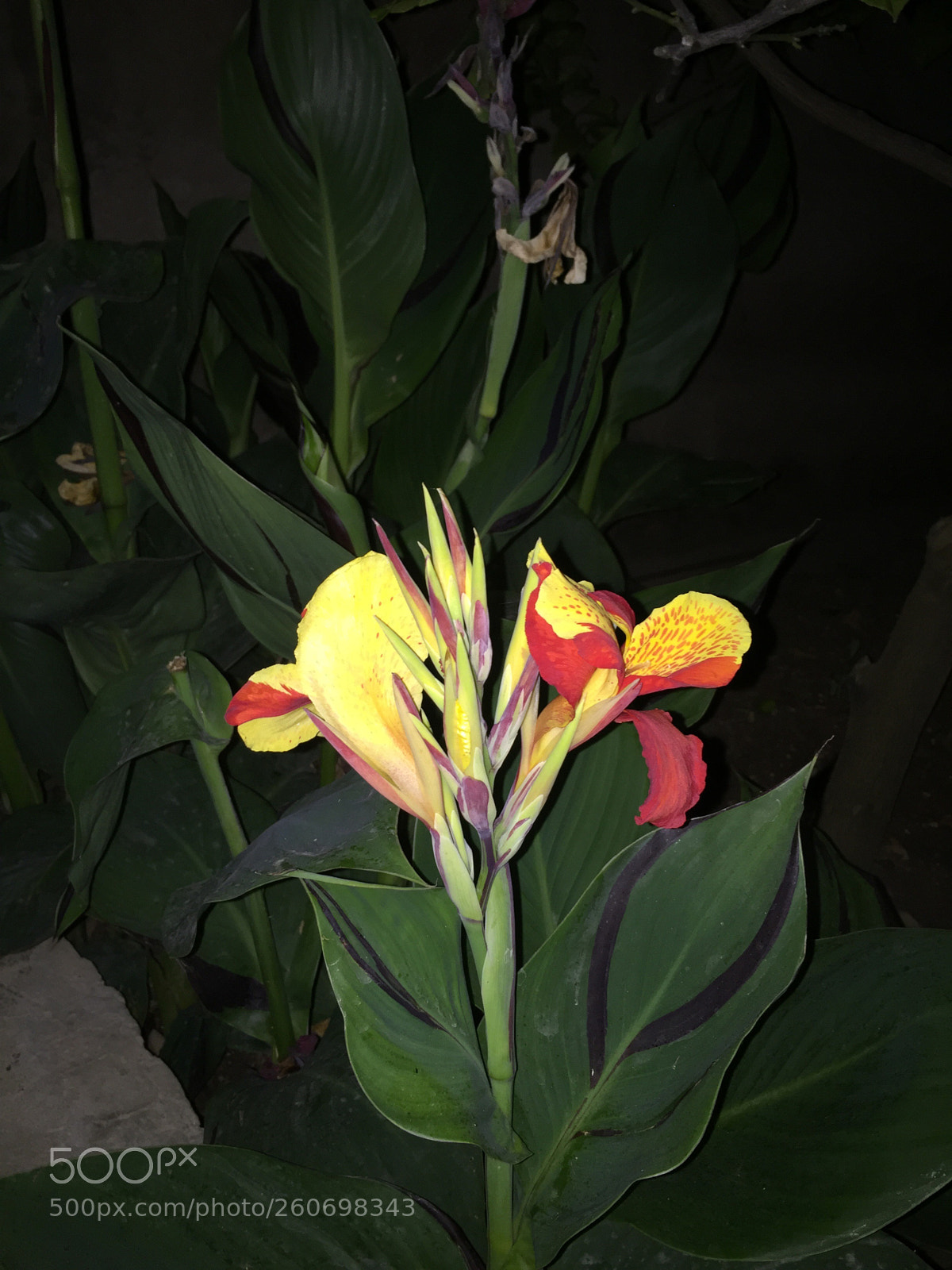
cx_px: 476
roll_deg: -1.1
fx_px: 1063
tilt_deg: -20.8
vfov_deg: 61.7
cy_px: 635
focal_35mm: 29
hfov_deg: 48.2
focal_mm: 4.15
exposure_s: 1/20
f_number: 2.2
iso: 50
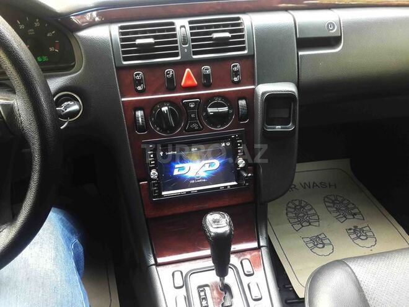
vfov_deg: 49.7
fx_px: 331
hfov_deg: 63.4
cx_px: 204
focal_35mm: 28
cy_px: 154
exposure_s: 1/20
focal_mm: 3.7
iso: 160
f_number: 1.9
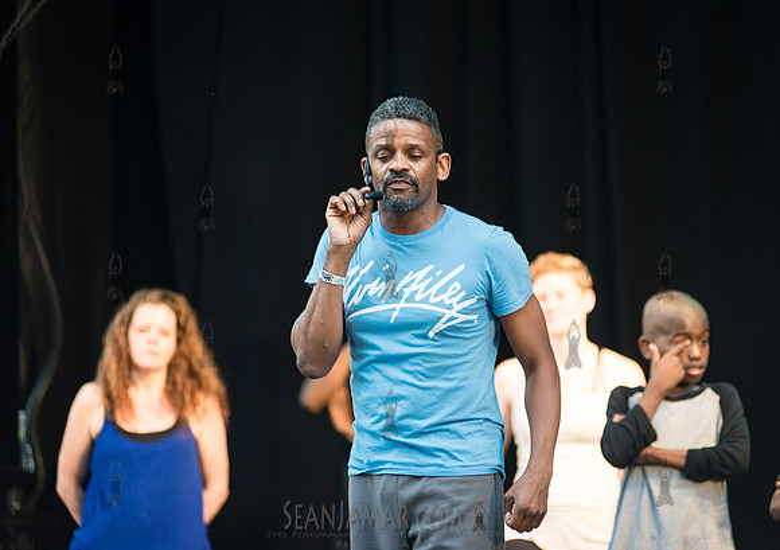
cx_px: 426
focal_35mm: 194
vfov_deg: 7.4
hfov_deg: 10.4
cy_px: 248
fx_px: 4273
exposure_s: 1/800
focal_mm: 170
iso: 1600
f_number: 2.8
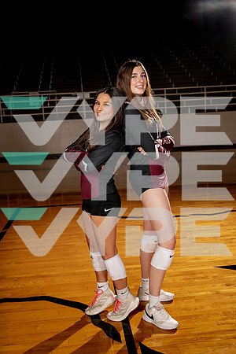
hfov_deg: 32.6
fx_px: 403
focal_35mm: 41
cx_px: 118
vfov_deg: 47.4
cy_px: 177
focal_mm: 41
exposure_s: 1/250
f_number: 5.6
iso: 100
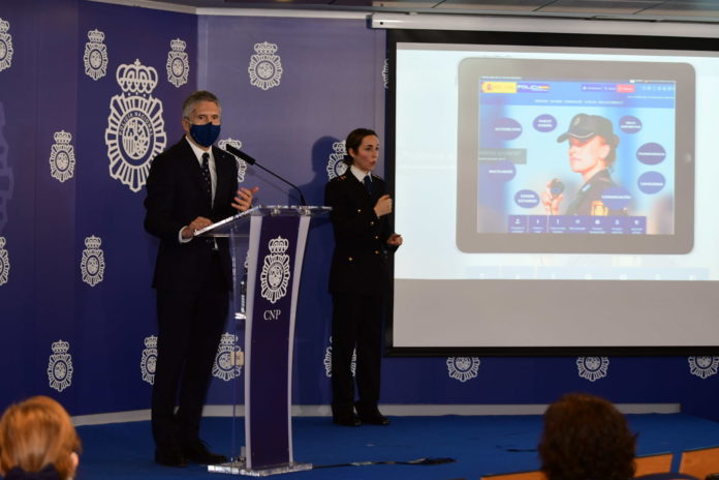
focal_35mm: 105
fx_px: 2097
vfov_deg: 13.0
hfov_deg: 19.5
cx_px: 360
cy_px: 240
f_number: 4
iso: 1100
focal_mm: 70
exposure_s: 1/160
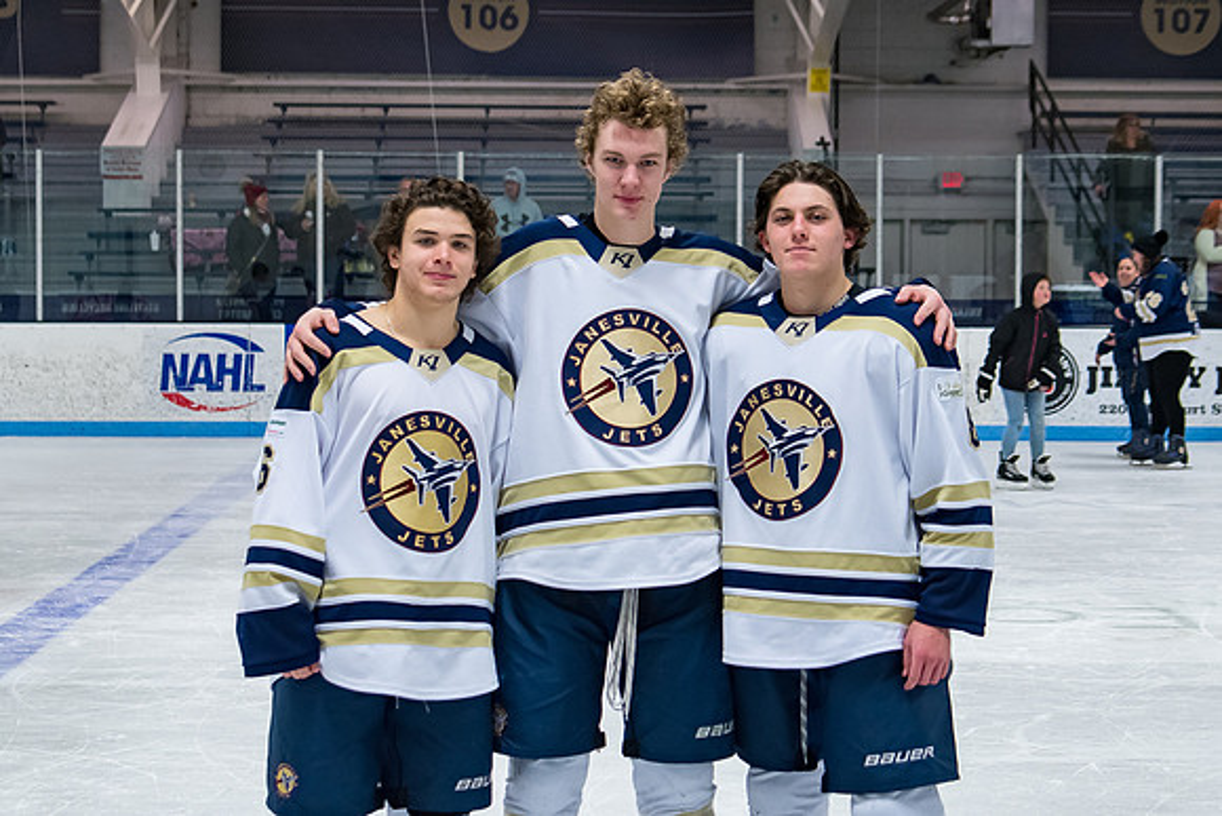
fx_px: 3115
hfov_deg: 22.2
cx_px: 620
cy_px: 372
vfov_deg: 14.9
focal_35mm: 92
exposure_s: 1/320
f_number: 4
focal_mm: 45
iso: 800
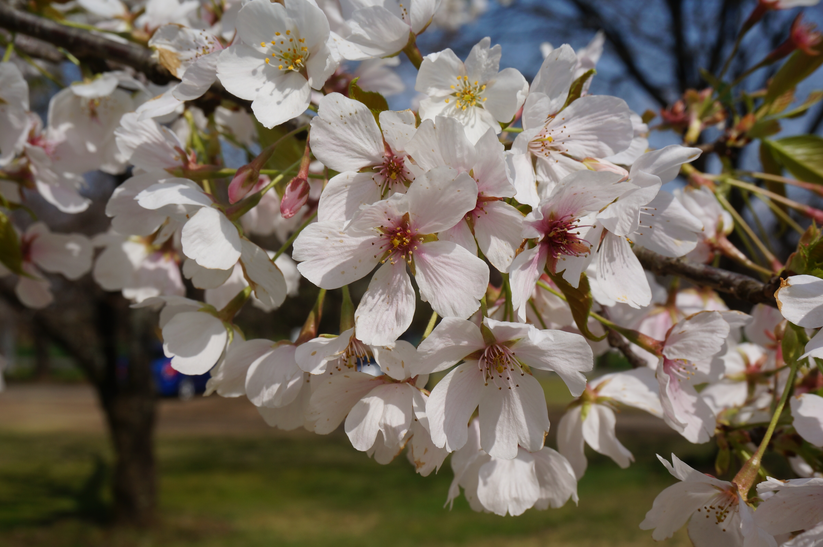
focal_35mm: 46
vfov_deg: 29.2
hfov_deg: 42.8
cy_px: 271
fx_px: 1050
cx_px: 412
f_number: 11
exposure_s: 1/320
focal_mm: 30
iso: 100
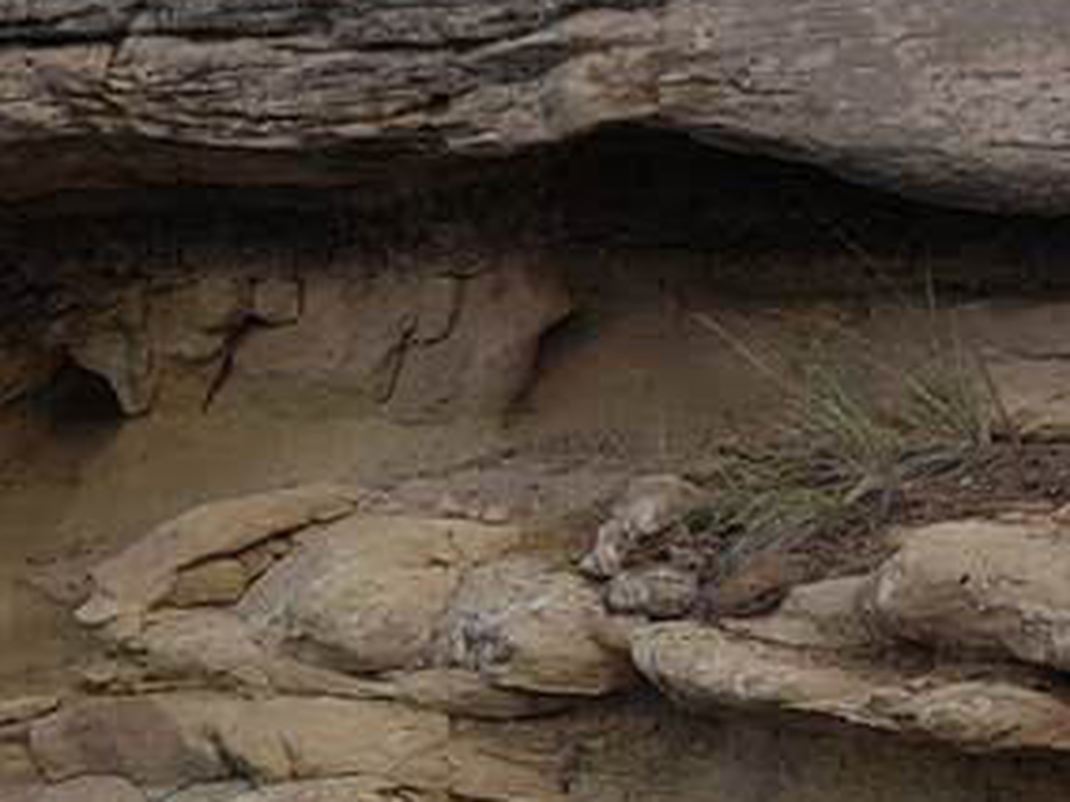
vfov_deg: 12.7
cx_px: -1089
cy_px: 429
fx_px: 3617
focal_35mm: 117
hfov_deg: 14.1
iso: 50
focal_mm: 4.3
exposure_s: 1/547
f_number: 2.4
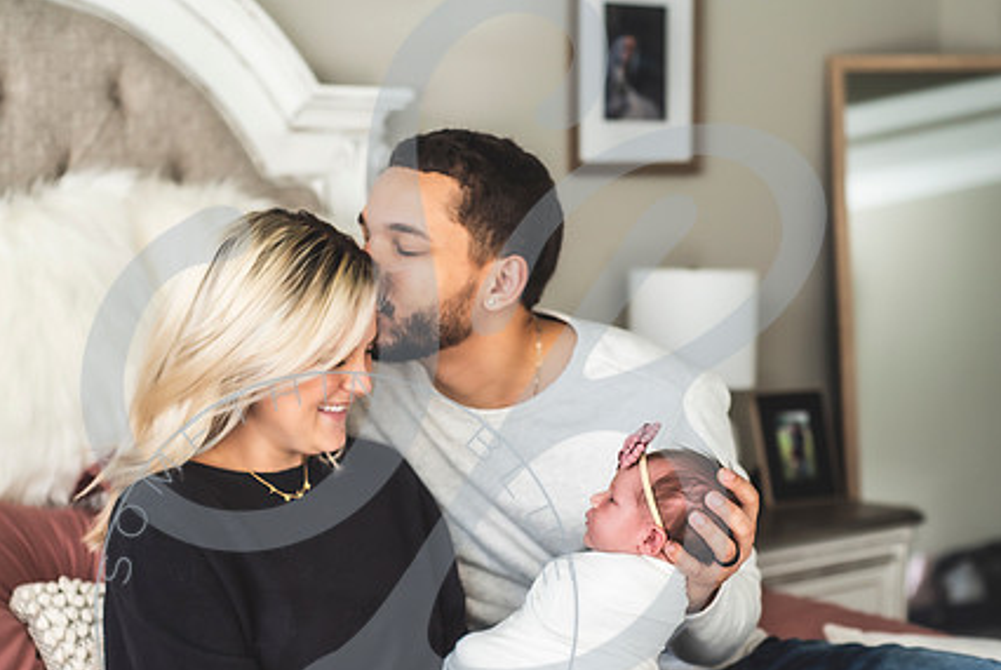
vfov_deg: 20.0
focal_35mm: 68
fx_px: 1893
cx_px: 454
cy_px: 415
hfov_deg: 29.6
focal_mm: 50
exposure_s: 1/125
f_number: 2.8
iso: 100
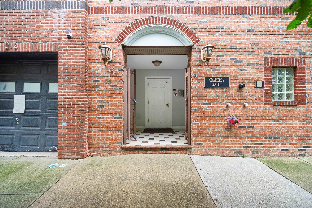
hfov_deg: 100.4
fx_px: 130
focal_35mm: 15
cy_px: 104
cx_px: 156
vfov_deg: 77.3
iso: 100
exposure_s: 1/5
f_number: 8
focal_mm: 10
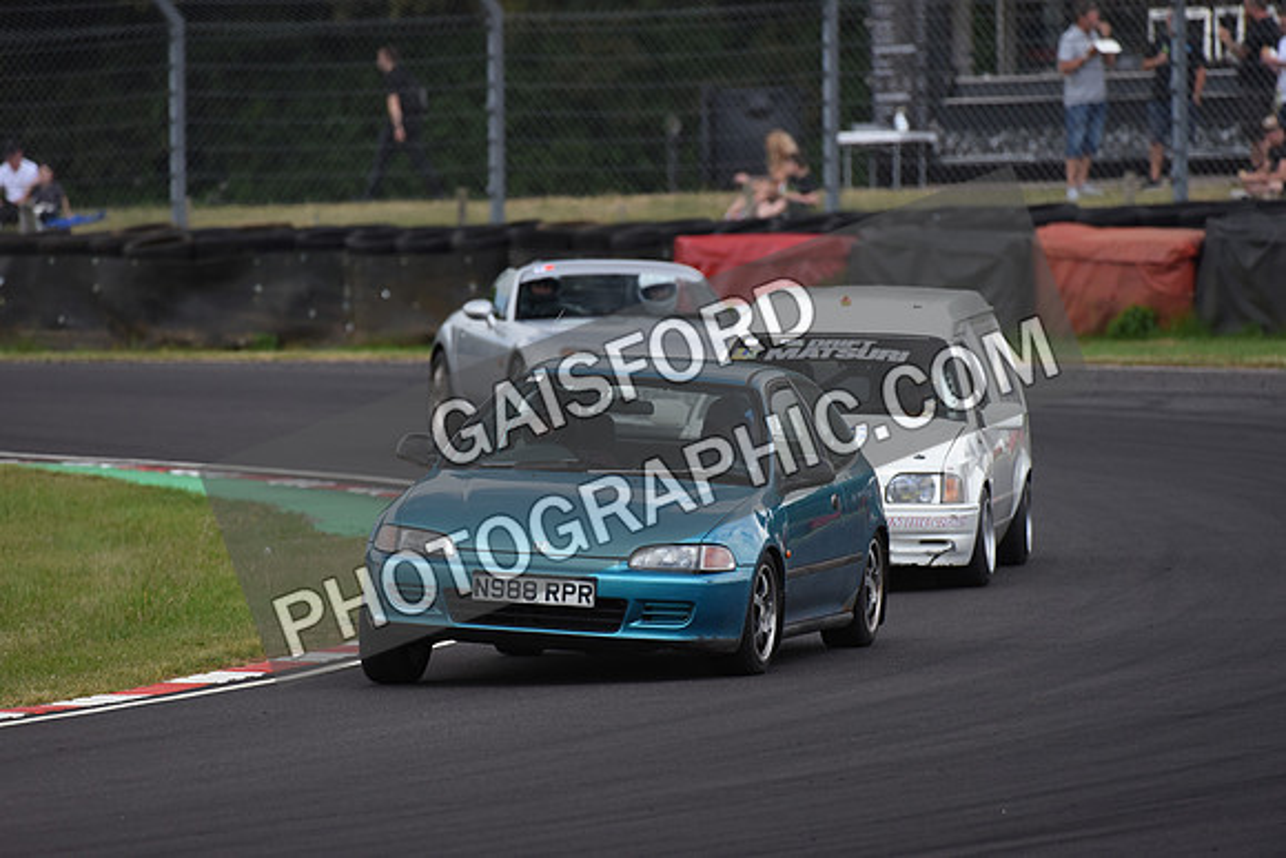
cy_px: 429
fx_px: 14292
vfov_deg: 3.4
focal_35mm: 400
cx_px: 643
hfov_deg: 5.2
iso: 1000
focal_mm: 400
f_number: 5.6
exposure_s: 1/1000
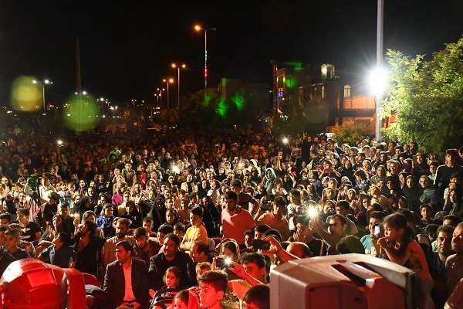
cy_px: 154
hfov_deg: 43.6
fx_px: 579
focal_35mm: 45
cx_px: 232
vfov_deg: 29.9
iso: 16000
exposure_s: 1/100
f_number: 5.6
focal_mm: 30
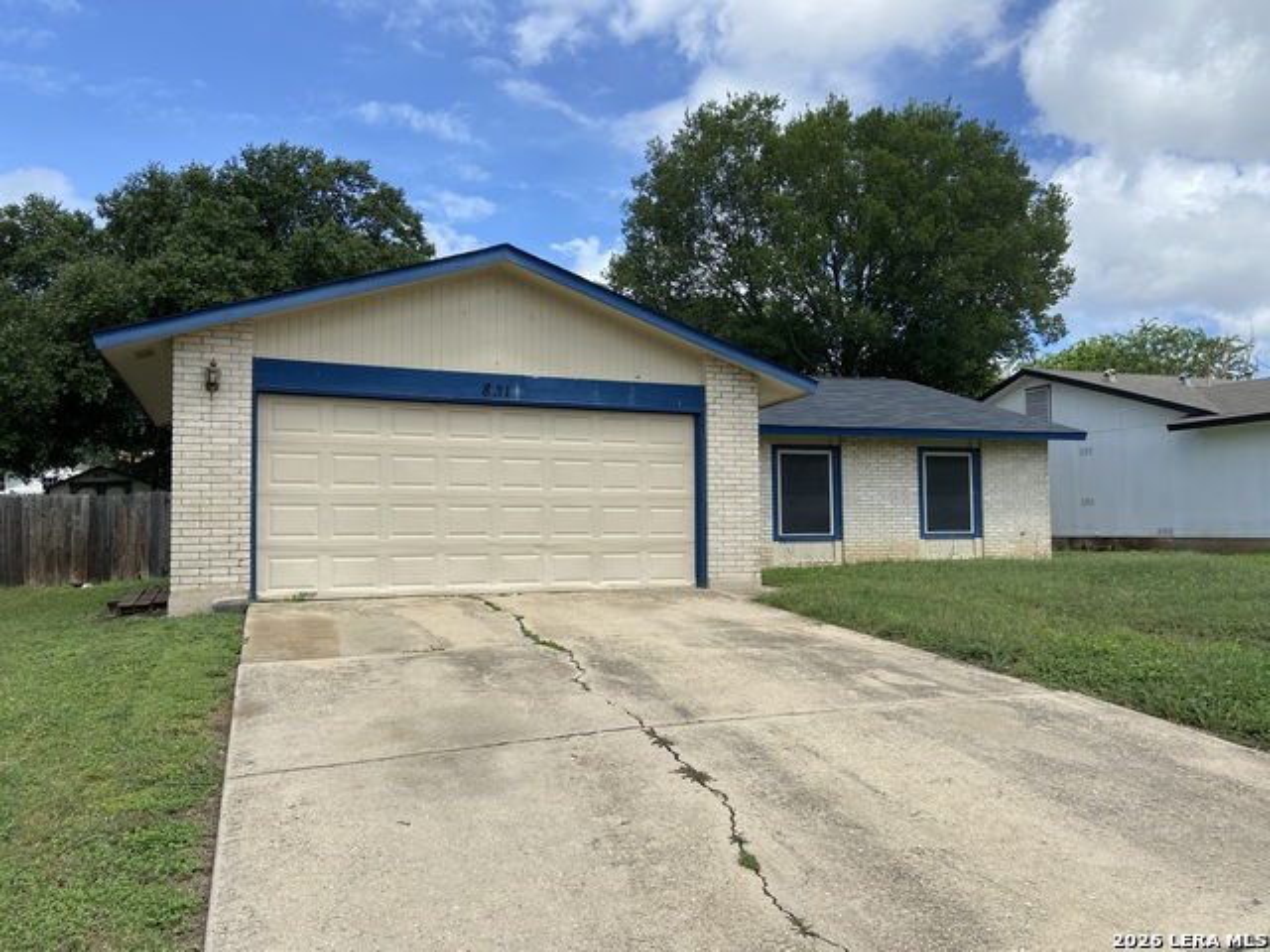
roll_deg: +1.4
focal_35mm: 26
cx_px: 635
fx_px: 954
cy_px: 476
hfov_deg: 67.3
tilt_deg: +5.9
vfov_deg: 53.1
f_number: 1.8
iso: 32
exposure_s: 1/2967
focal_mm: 4.25
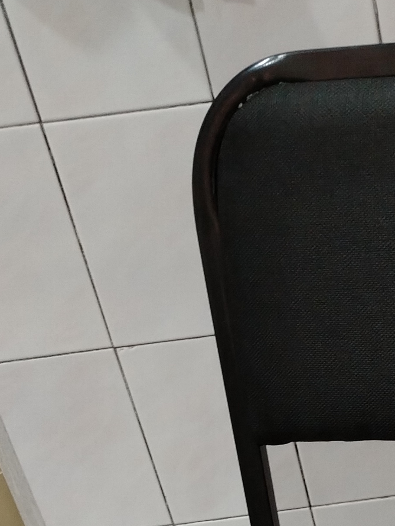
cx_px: 521
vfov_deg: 20.9
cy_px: 791
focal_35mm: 79
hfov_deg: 17.4
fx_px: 1202
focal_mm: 5.25
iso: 2569
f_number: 1.75
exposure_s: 1/25
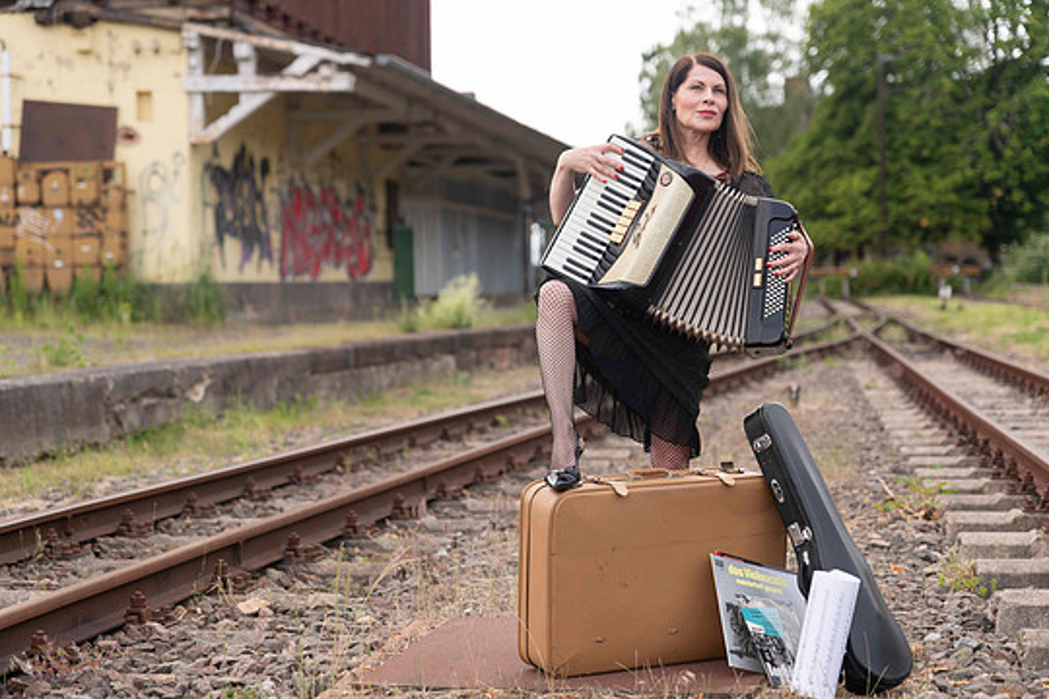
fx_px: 2127
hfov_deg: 27.7
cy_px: 370
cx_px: 507
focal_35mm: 73
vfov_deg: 18.7
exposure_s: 1/400
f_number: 2.8
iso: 64
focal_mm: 68
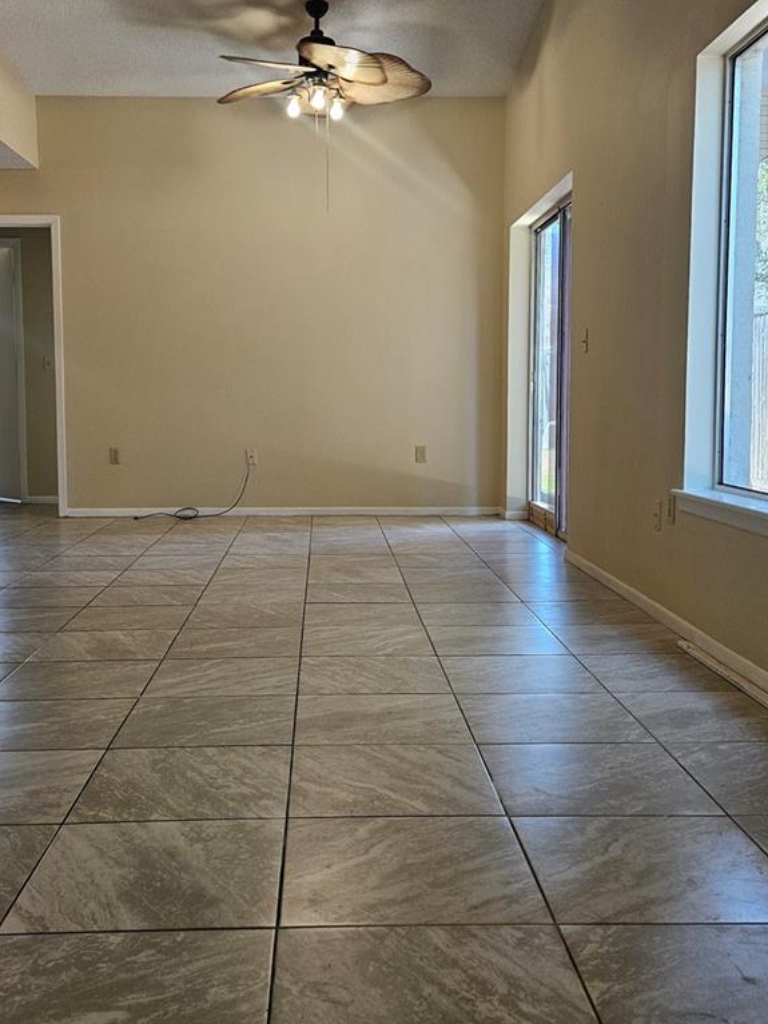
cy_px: 474
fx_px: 1065
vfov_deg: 51.3
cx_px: 346
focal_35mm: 36
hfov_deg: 39.6
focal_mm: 5.4
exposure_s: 1/120
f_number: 1.8
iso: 100
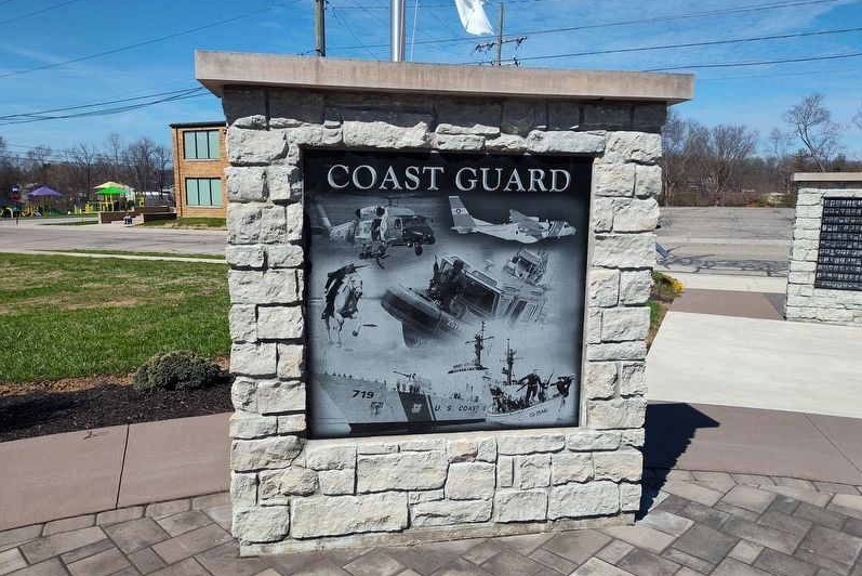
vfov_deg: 53.2
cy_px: 283
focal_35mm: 24
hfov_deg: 73.7
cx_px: 432
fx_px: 575
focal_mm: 5.56
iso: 100
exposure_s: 1/1827
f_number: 1.8
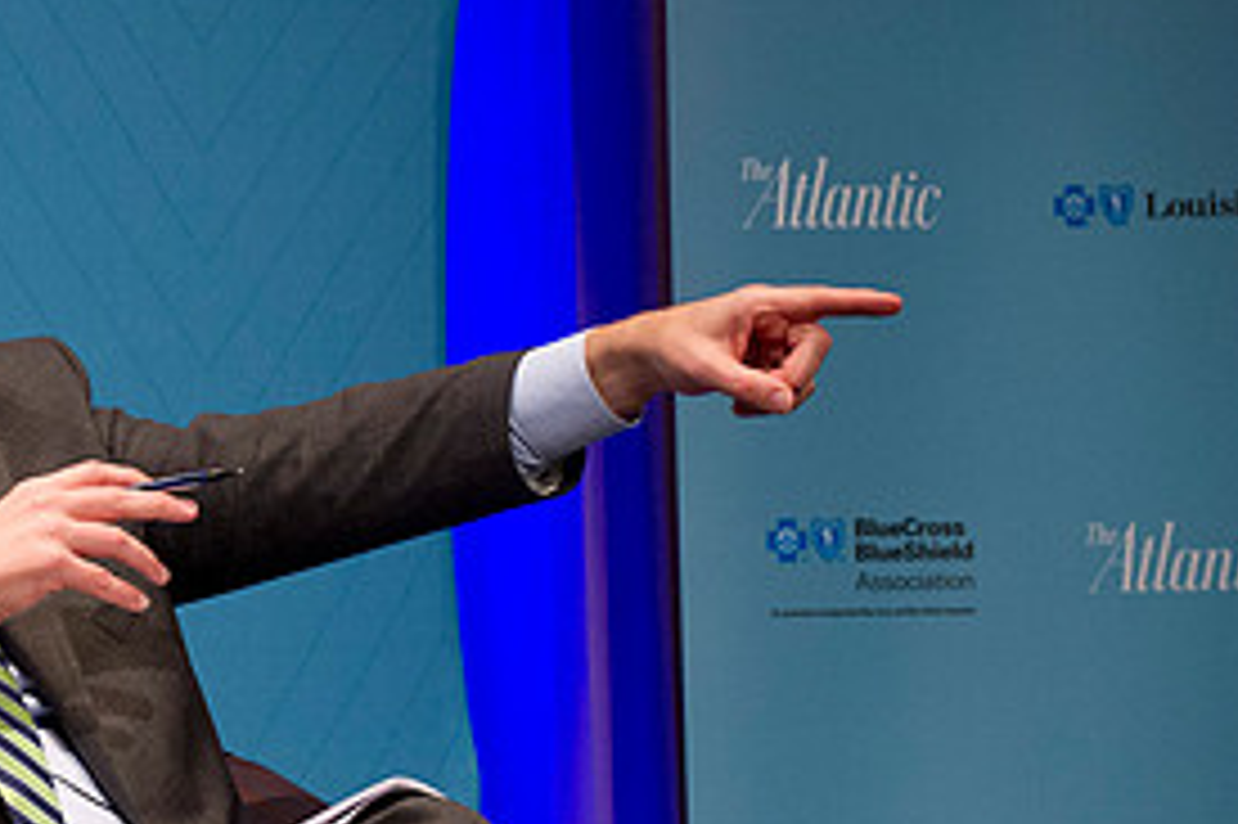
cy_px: 455
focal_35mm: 264
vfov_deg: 5.2
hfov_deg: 7.8
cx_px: -54
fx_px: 9073
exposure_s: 1/200
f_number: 4
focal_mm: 125
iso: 2500
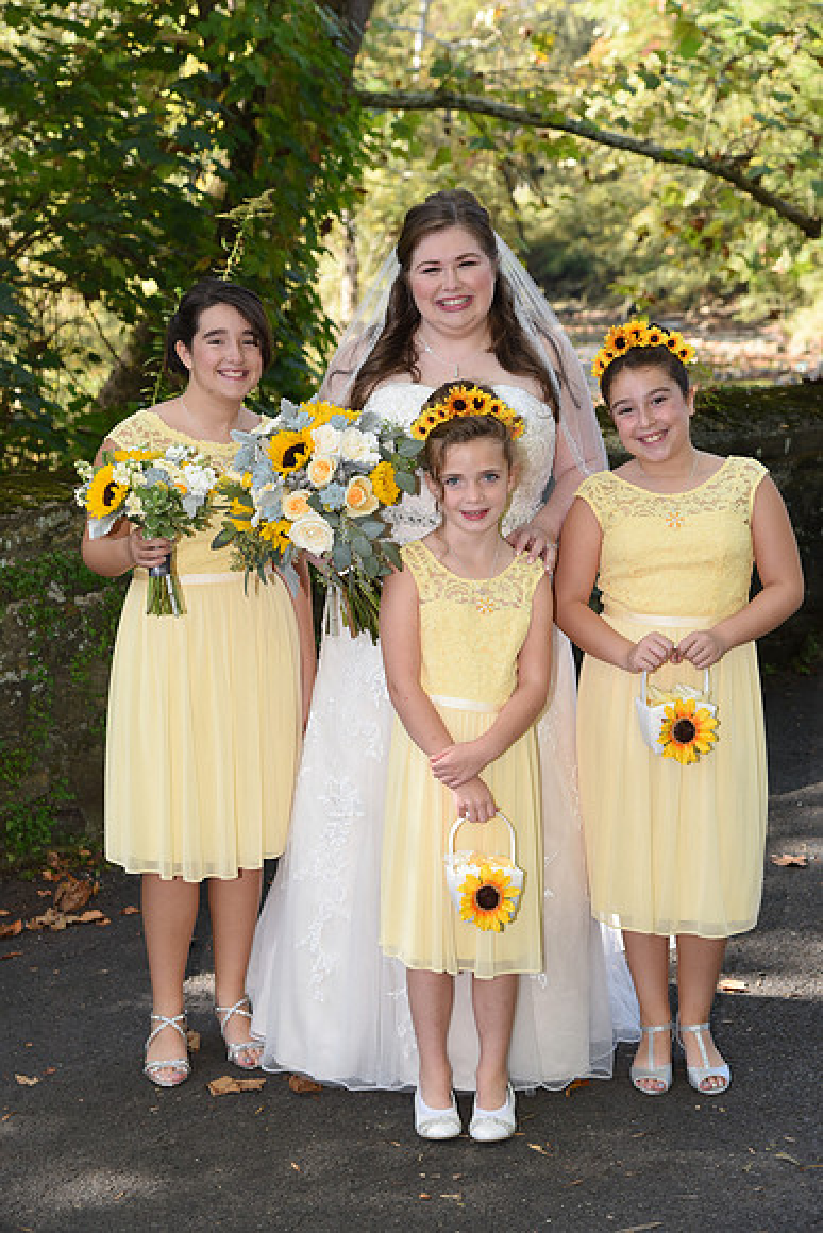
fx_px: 2399
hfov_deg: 19.5
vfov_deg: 28.8
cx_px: 412
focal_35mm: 70
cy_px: 616
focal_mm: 70
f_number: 5.6
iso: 640
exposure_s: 1/200
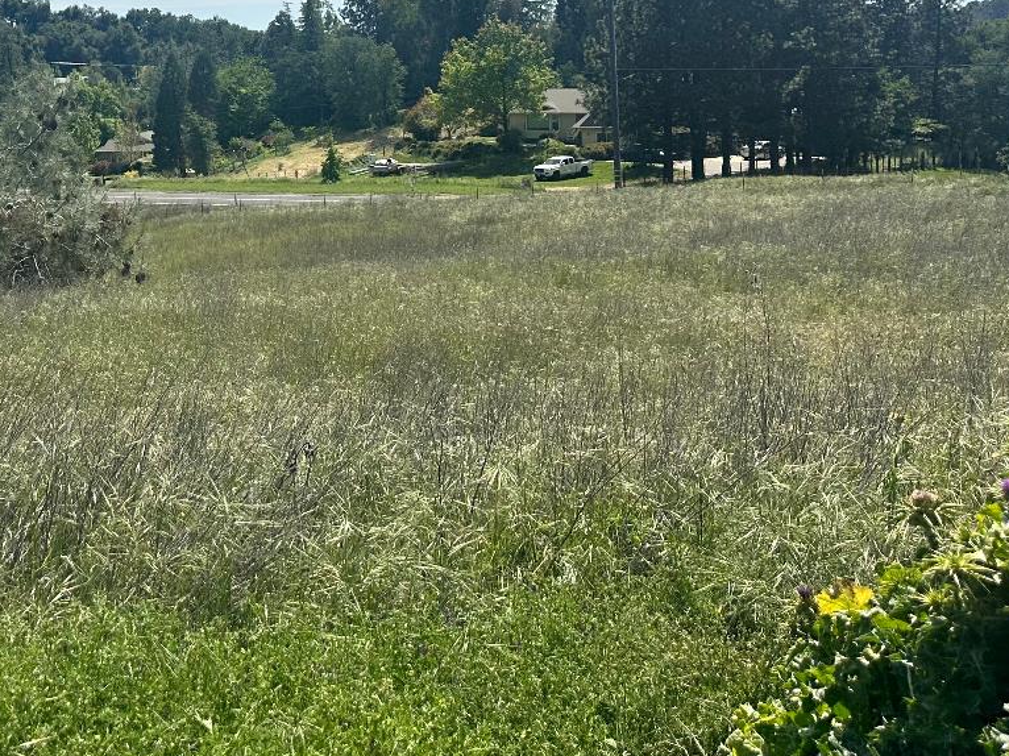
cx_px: 203
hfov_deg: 38.9
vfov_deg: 29.7
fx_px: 1370
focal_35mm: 47
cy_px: 97
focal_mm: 6.86
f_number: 1.78
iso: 80
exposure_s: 1/7042
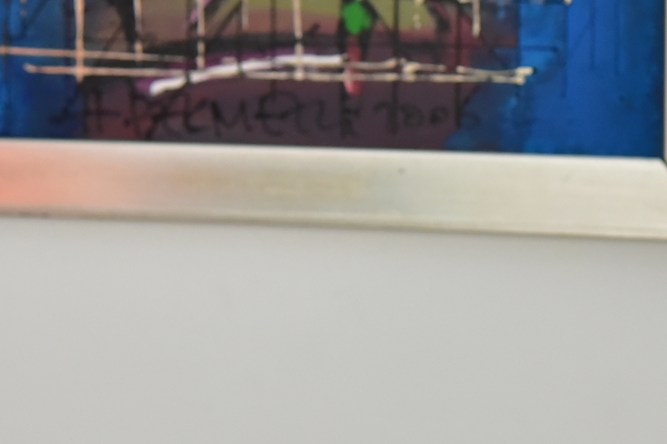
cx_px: 457
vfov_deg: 7.8
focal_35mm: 176
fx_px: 3260
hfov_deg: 11.7
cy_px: 43
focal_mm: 55
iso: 3200
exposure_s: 1/1600
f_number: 4
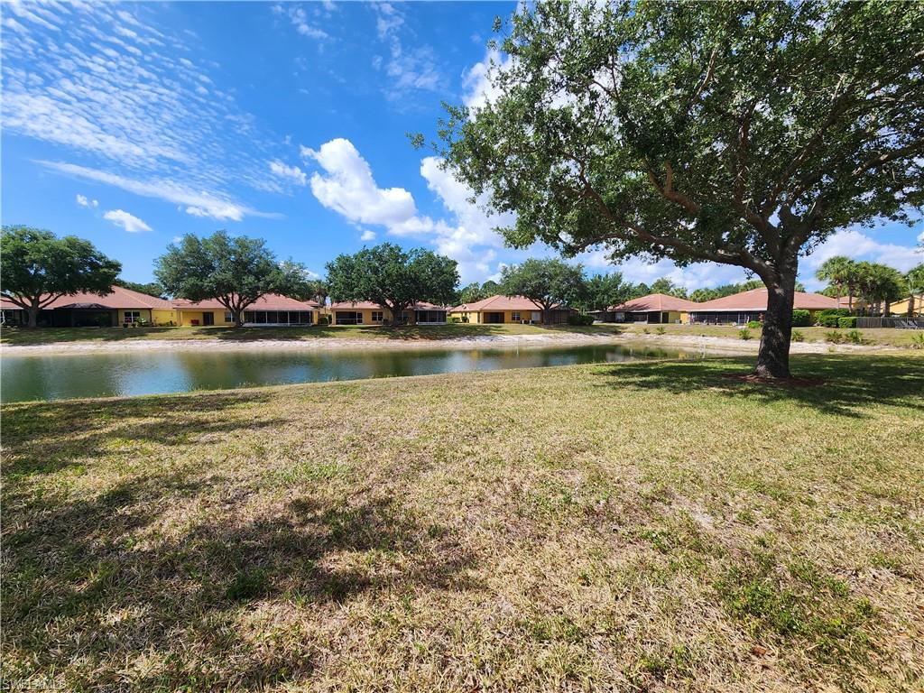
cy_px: 346
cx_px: 462
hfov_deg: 106.2
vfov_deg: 89.9
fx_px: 347
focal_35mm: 13
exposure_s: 1/1794
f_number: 2.2
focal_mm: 2.2
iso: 50
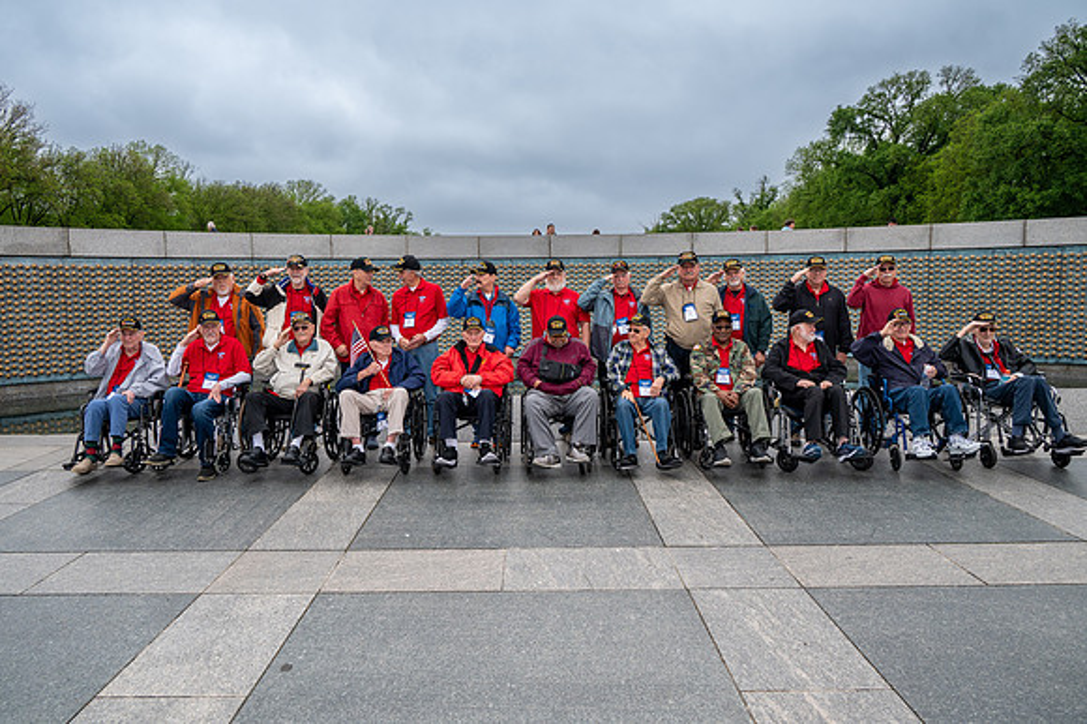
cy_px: 363
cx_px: 530
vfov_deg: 51.5
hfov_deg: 71.9
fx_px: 750
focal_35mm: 25
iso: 560
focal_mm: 24
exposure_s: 1/640
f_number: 8
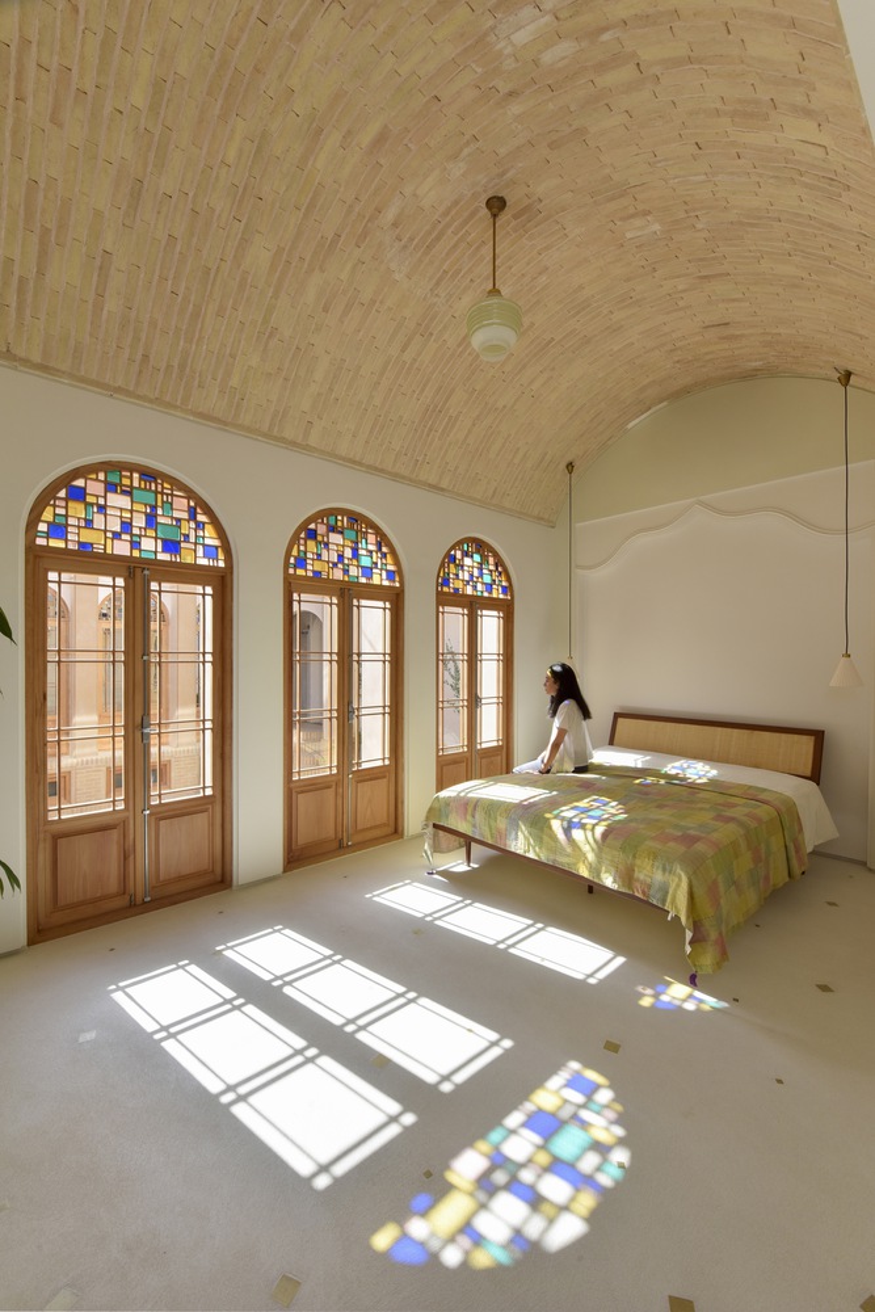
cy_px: 656
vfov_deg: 104.2
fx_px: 510
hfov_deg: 81.2
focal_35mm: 14
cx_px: 438
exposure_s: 1/25
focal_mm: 14
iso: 200
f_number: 11
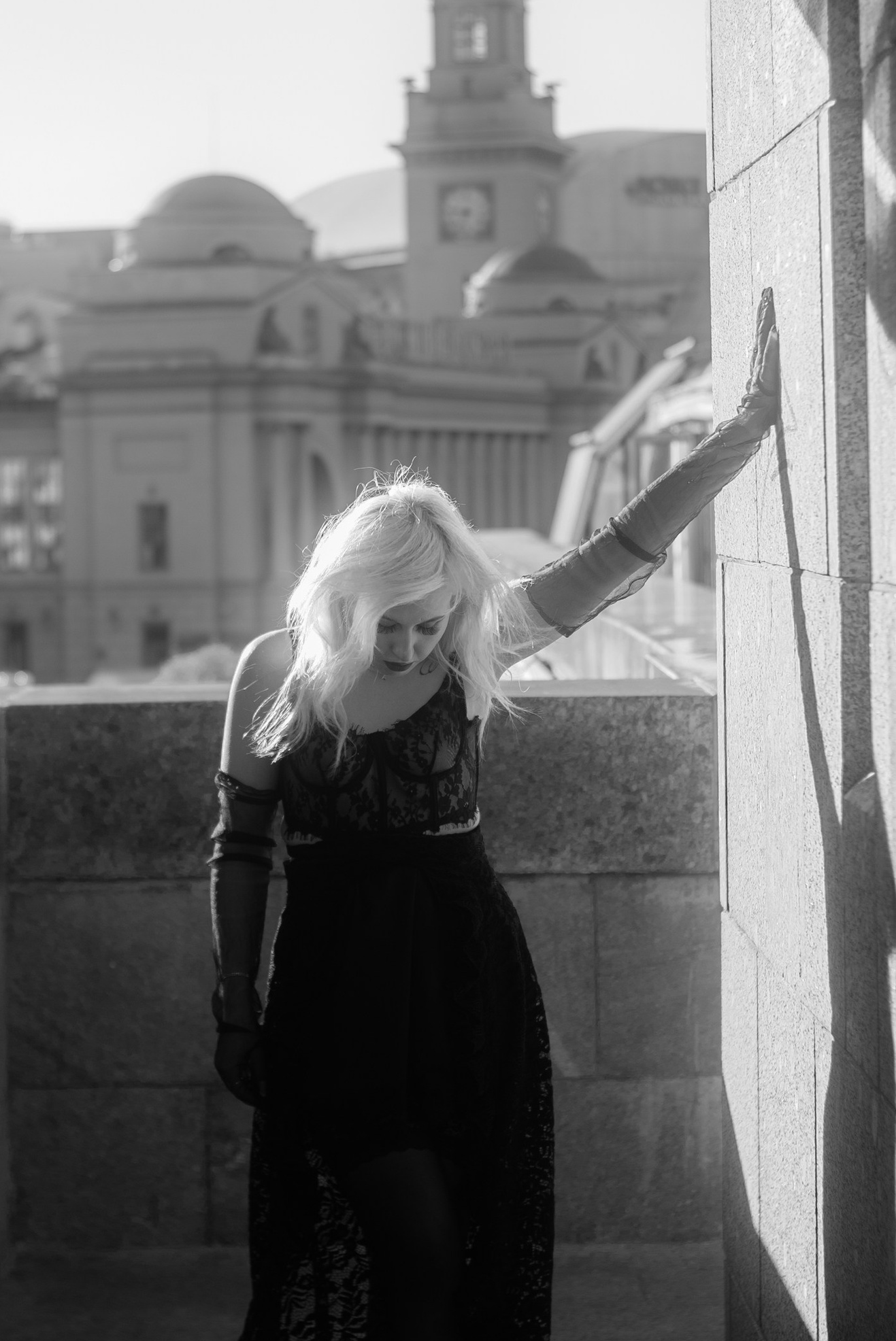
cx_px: 293
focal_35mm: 35
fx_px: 1305
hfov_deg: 37.5
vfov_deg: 54.4
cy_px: 640
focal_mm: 18
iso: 125
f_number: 1.8
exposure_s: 1/500
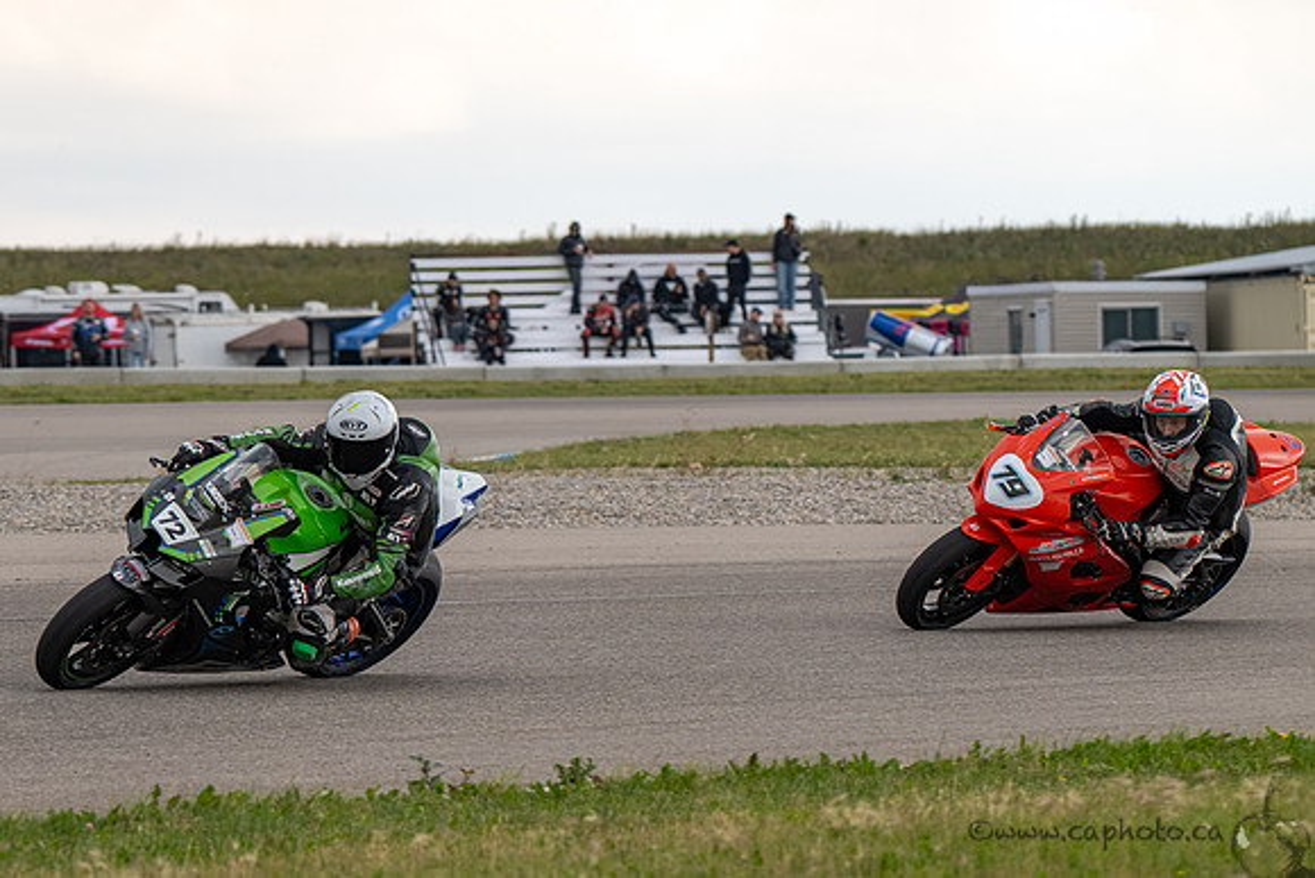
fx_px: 9867
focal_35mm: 270
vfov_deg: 5.1
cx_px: 415
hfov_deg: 7.6
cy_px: 592
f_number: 6.3
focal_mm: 180
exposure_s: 1/1250
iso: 720
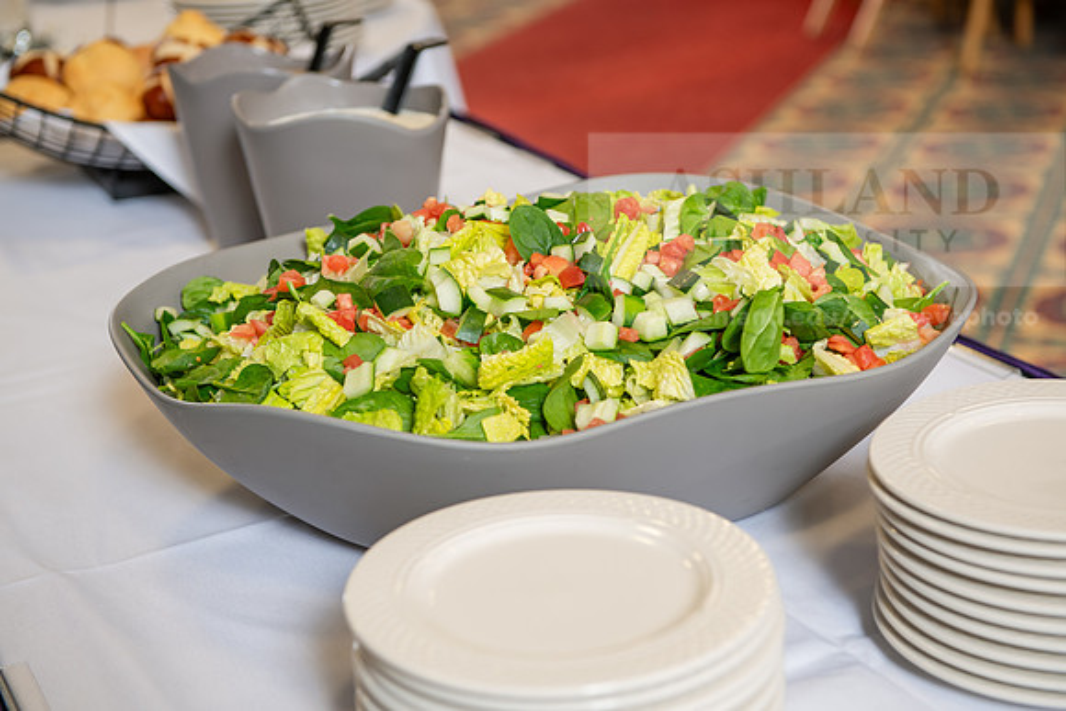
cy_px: 356
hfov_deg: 32.4
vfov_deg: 21.9
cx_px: 533
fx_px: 1836
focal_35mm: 62
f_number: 4
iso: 400
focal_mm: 62
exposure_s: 1/80
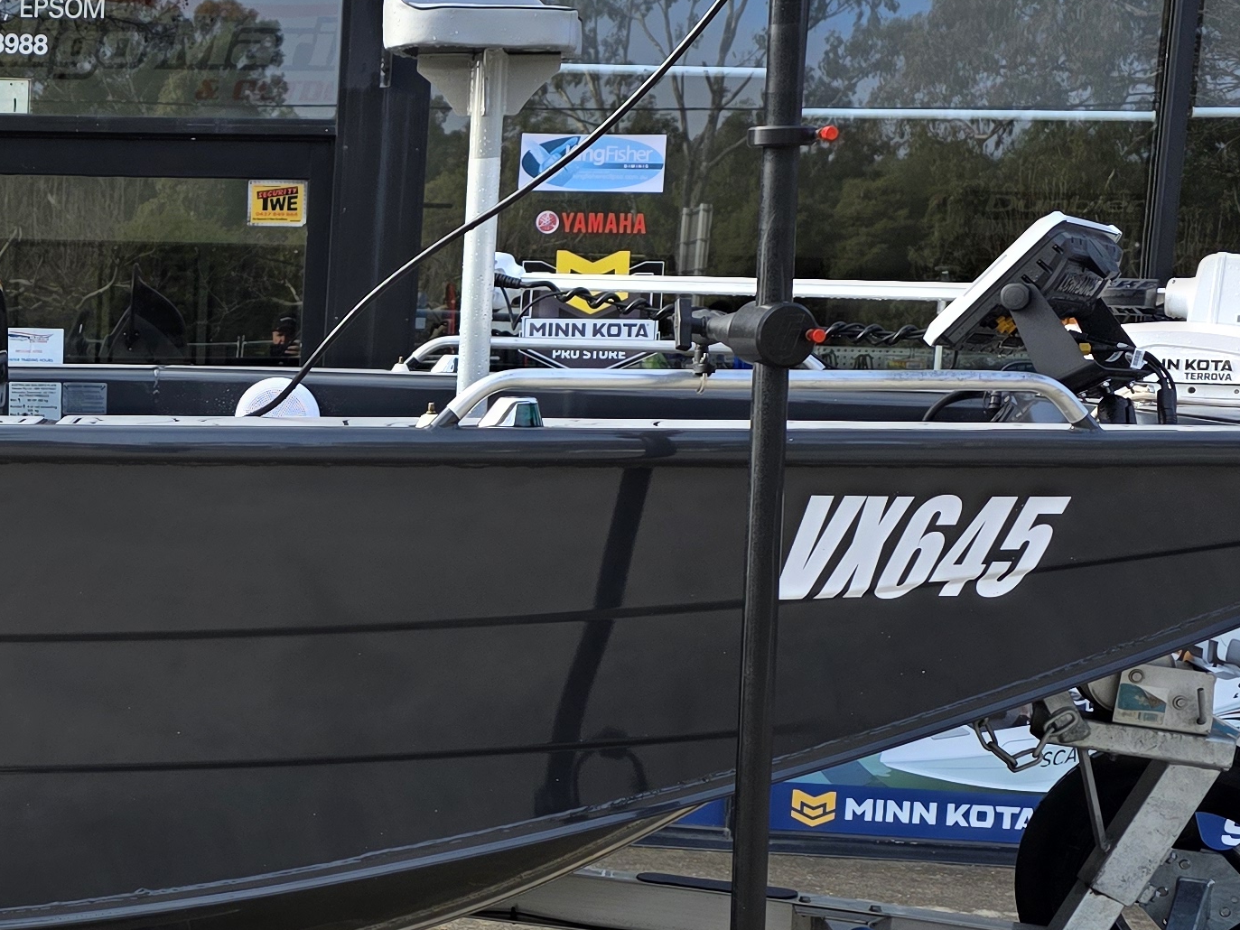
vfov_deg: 21.8
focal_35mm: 67
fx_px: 2400
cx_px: -19
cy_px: 648
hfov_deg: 27.2
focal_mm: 6.3
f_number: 1.7
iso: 32
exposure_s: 1/359
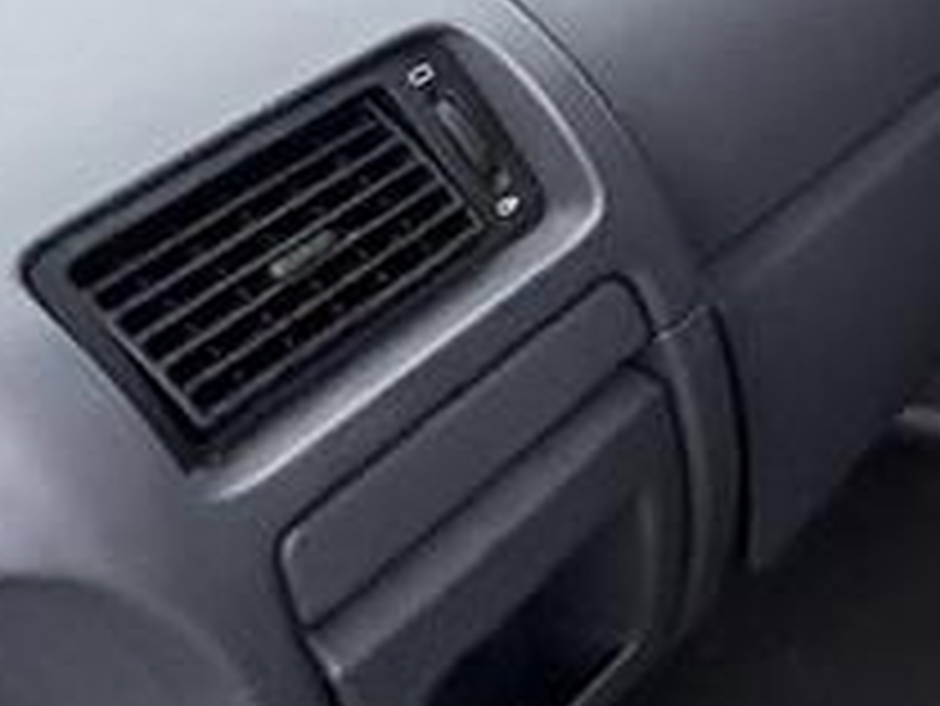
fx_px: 1630
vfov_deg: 19.6
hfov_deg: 20.4
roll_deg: -5.3
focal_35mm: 60
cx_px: 1768
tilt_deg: -22.8
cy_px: -486
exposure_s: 1/233
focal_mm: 2.22
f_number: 2.2
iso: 64
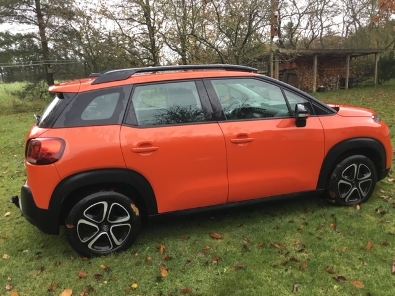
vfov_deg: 45.4
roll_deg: +4.2
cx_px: 198
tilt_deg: -12.8
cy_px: 148
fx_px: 354
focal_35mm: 31
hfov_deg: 58.4
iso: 32
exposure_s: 1/33
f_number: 2.4
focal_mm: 3.3
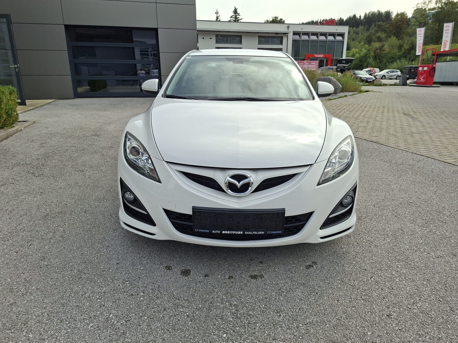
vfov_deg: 58.9
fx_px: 304
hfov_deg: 73.9
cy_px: 172
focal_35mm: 23
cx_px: 229
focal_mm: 5.54
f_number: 1.8
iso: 50
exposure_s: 1/1890
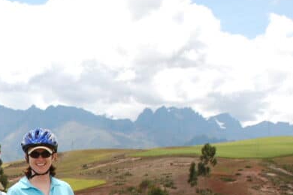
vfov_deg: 13.5
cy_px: 232
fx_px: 800
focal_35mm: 98
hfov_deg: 19.6
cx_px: -56
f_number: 9
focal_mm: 25
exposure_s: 1/320
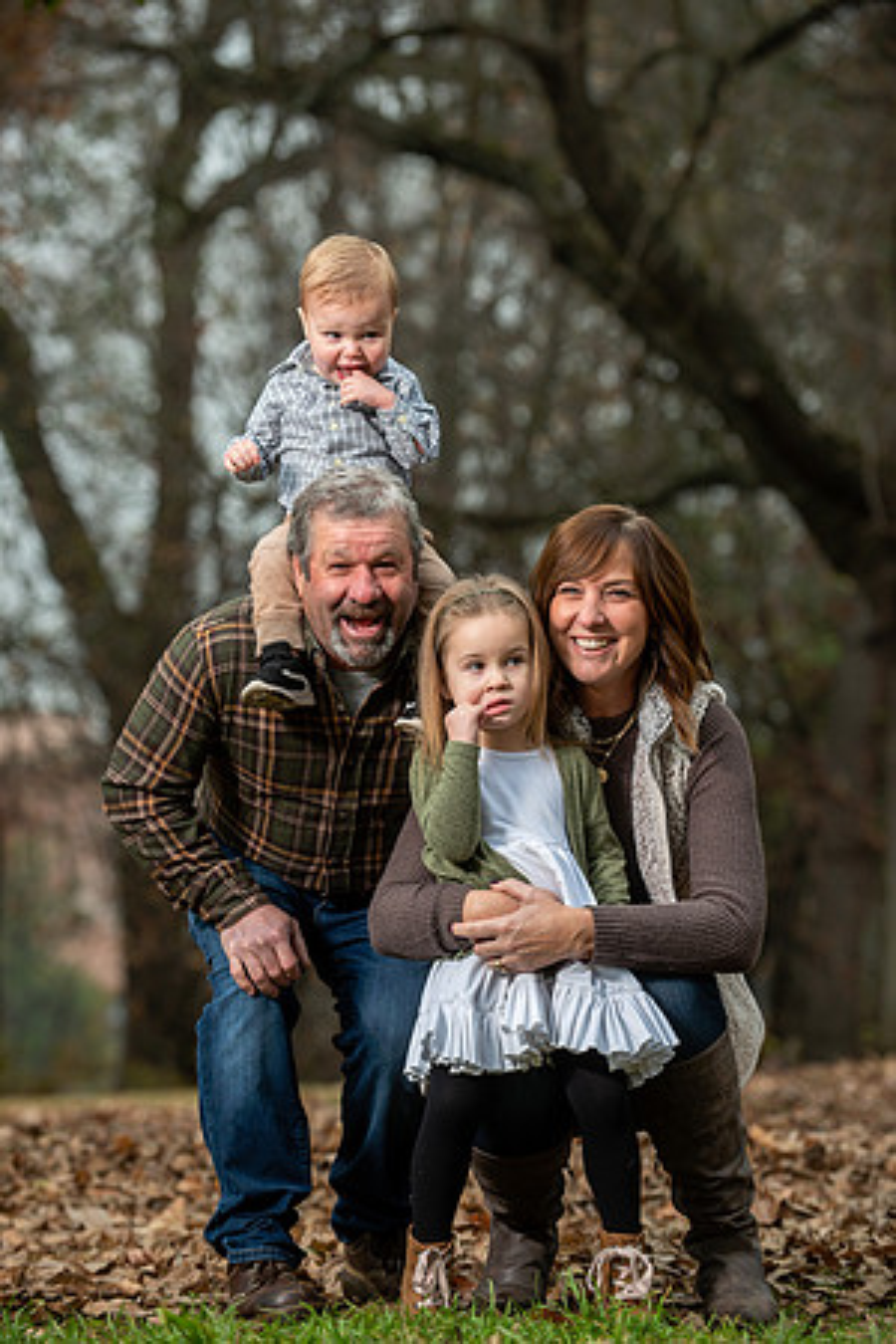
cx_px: 448
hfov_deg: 9.8
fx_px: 5226
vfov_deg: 14.7
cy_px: 672
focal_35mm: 140
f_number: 4
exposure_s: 1/125
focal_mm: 140
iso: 200
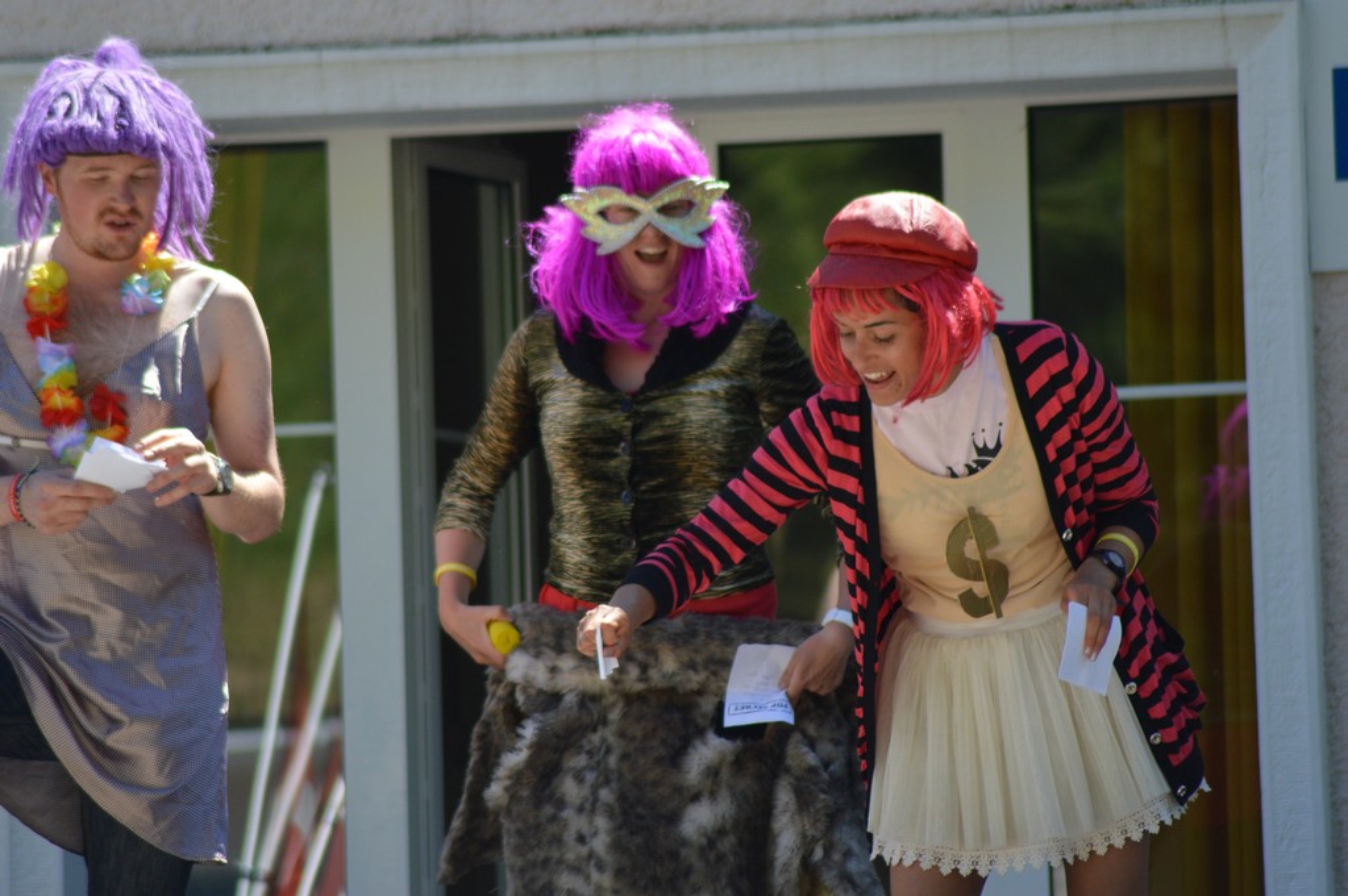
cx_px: 674
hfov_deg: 5.7
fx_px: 13469
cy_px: 448
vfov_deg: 3.8
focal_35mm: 360
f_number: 5
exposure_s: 1/1000
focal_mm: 240
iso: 500
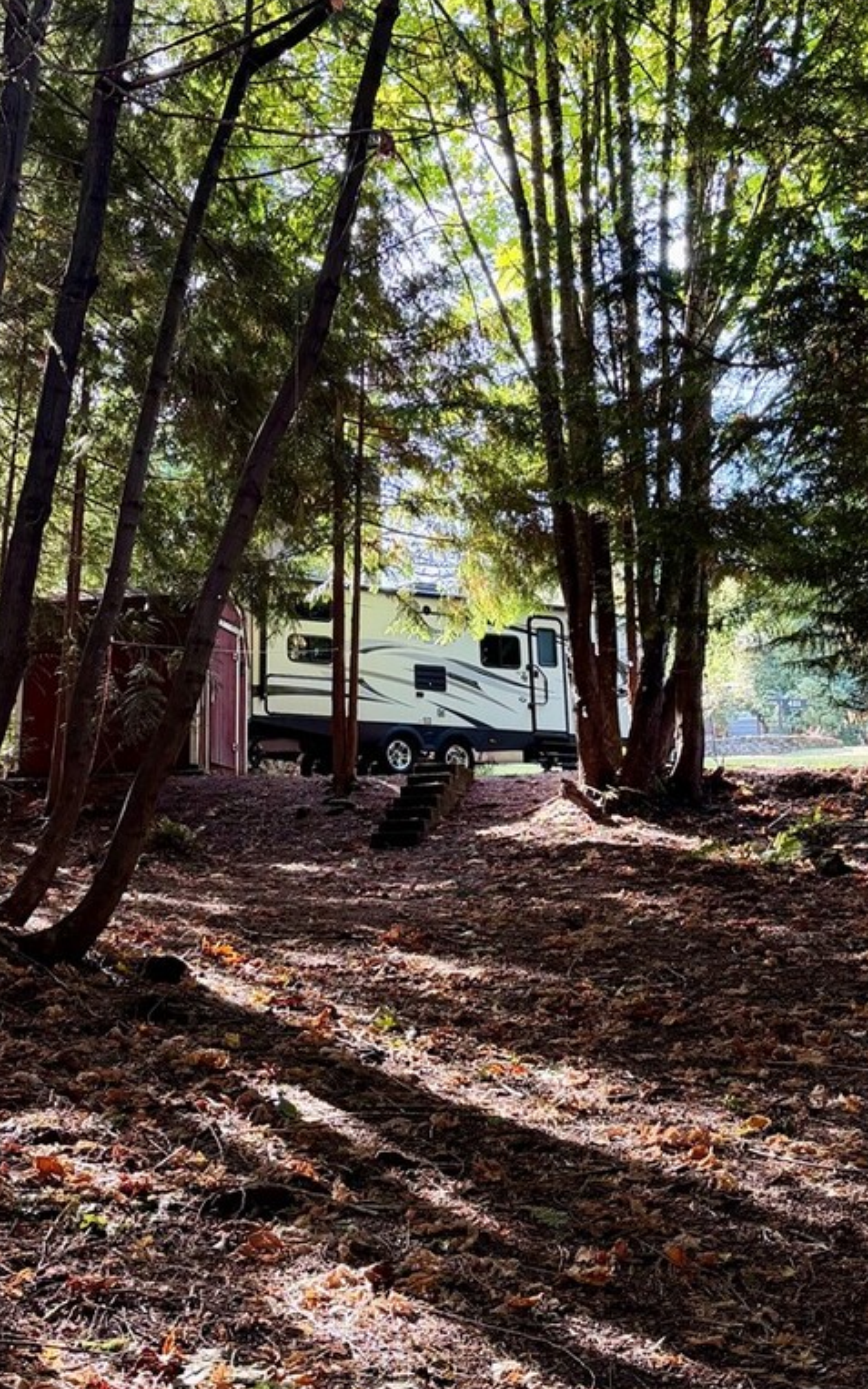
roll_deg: -0.3
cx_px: 364
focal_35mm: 48
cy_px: 442
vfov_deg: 41.2
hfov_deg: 26.8
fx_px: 1816
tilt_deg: +13.1
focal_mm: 6.76
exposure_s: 1/125
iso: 200
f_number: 1.78
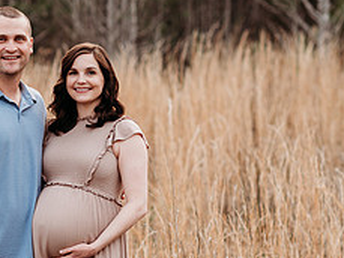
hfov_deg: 9.5
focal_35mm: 207
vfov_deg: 7.2
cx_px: 51
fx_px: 2058
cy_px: 175
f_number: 2.5
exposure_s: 1/400
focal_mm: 85
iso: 160
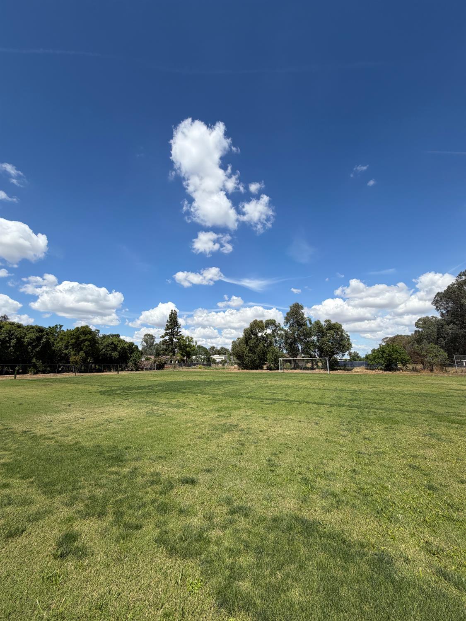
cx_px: 233
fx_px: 251
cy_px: 310
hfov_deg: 85.7
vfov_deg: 102.0
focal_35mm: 14
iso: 20
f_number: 2.2
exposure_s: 1/970
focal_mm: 2.22
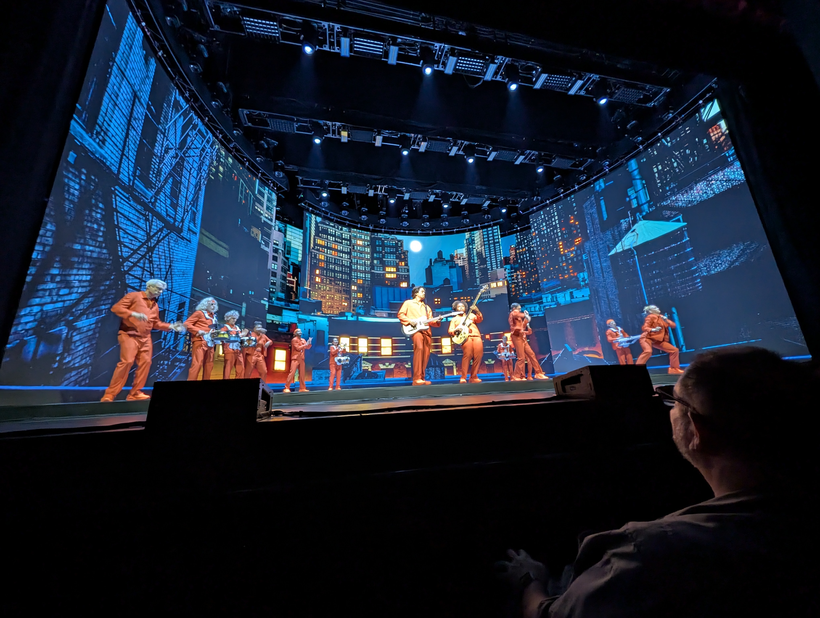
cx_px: 410
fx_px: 285
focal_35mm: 12
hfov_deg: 110.5
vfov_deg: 94.6
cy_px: 309
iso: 193
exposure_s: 1/24
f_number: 1.7
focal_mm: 2.02
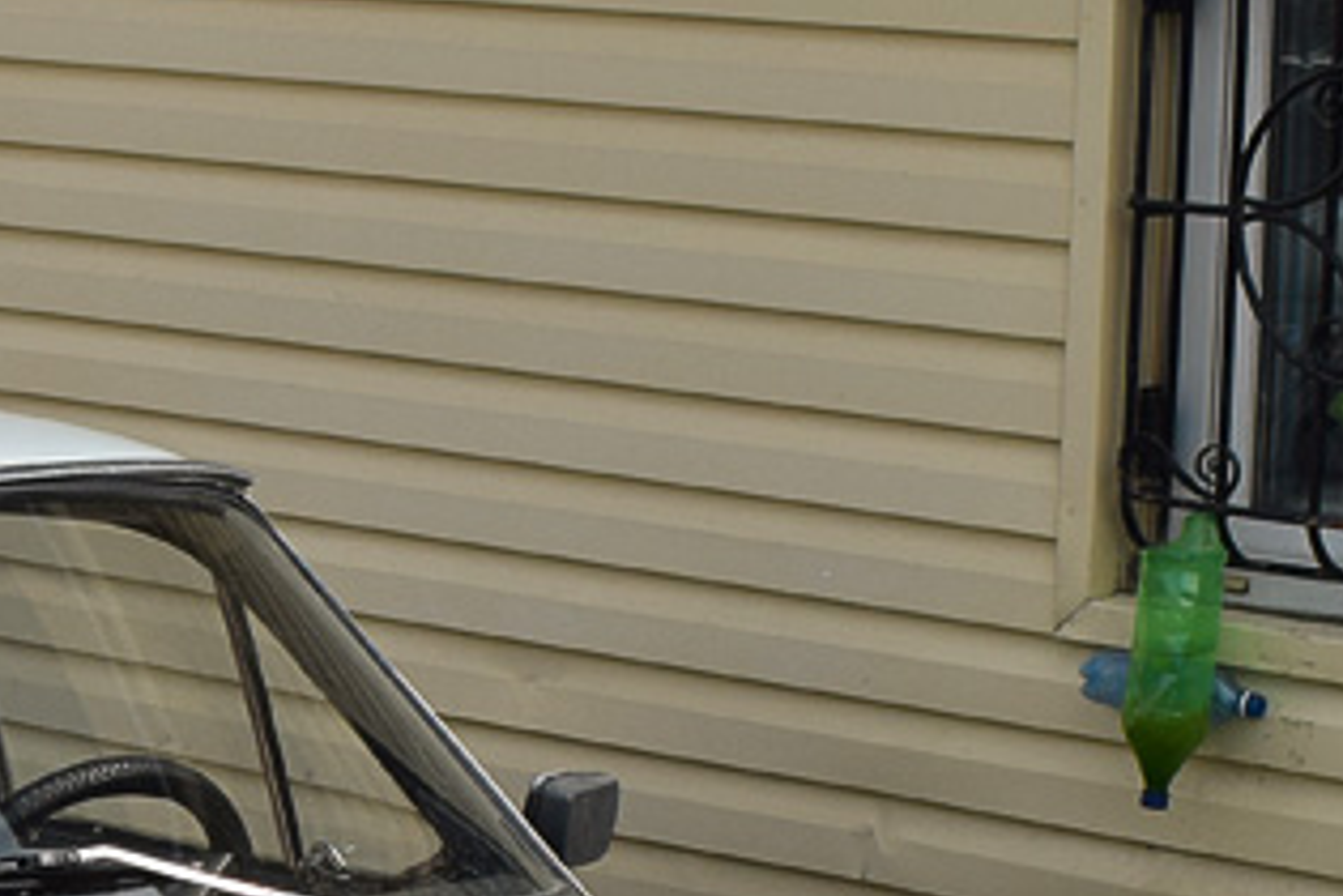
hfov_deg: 14.6
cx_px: -115
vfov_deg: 9.8
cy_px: 1178
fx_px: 5110
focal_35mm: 137
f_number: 6.3
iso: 200
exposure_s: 1/800
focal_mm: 24
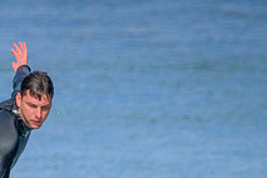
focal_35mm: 2650
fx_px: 19653
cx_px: 41
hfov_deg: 0.8
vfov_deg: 0.5
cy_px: 149
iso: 1600
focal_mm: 800
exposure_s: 1/1600
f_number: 11
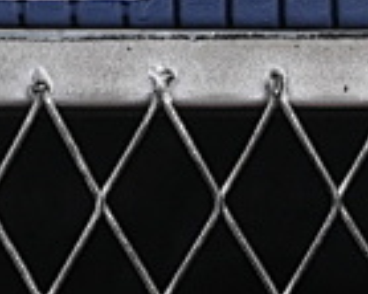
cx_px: -116
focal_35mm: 405
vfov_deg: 3.8
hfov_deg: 4.8
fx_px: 4408
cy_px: -409
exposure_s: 1/80
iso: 160
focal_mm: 50
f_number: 8
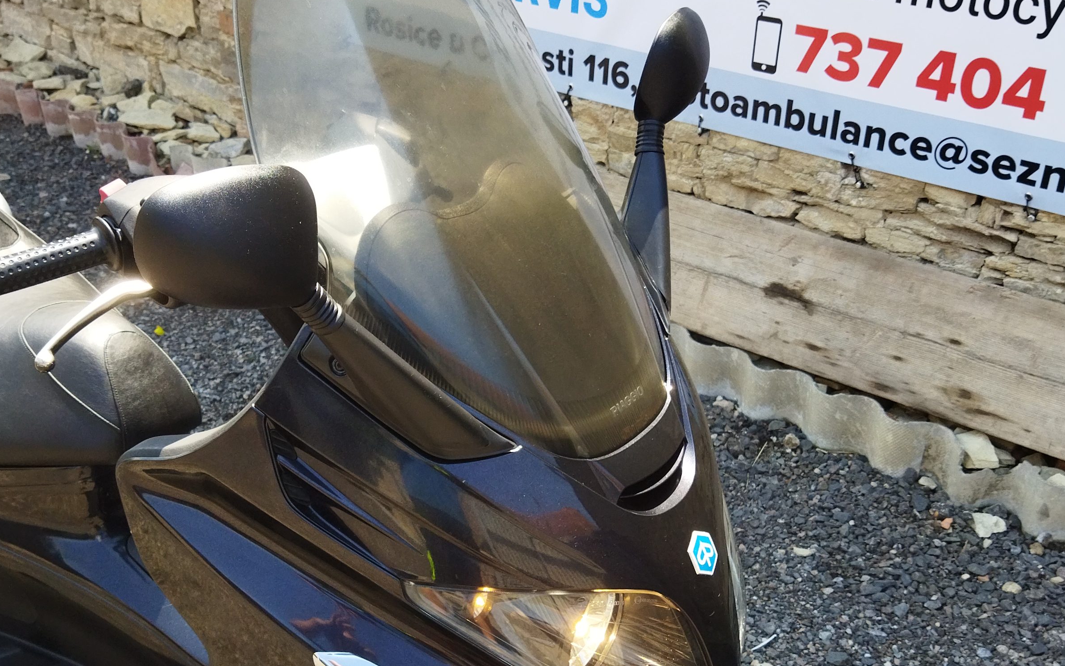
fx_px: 1393
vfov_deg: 26.7
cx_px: 511
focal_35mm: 48
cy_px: 436
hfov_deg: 41.8
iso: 100
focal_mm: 4.71
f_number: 1.79
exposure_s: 1/732
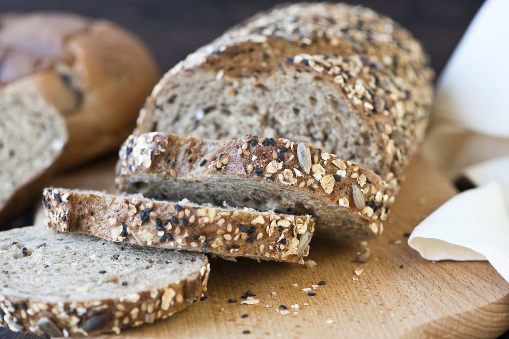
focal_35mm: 105
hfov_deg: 19.5
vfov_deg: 13.0
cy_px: 170
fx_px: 1484
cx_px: 254
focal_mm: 105
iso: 200
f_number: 6.3
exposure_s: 1/6
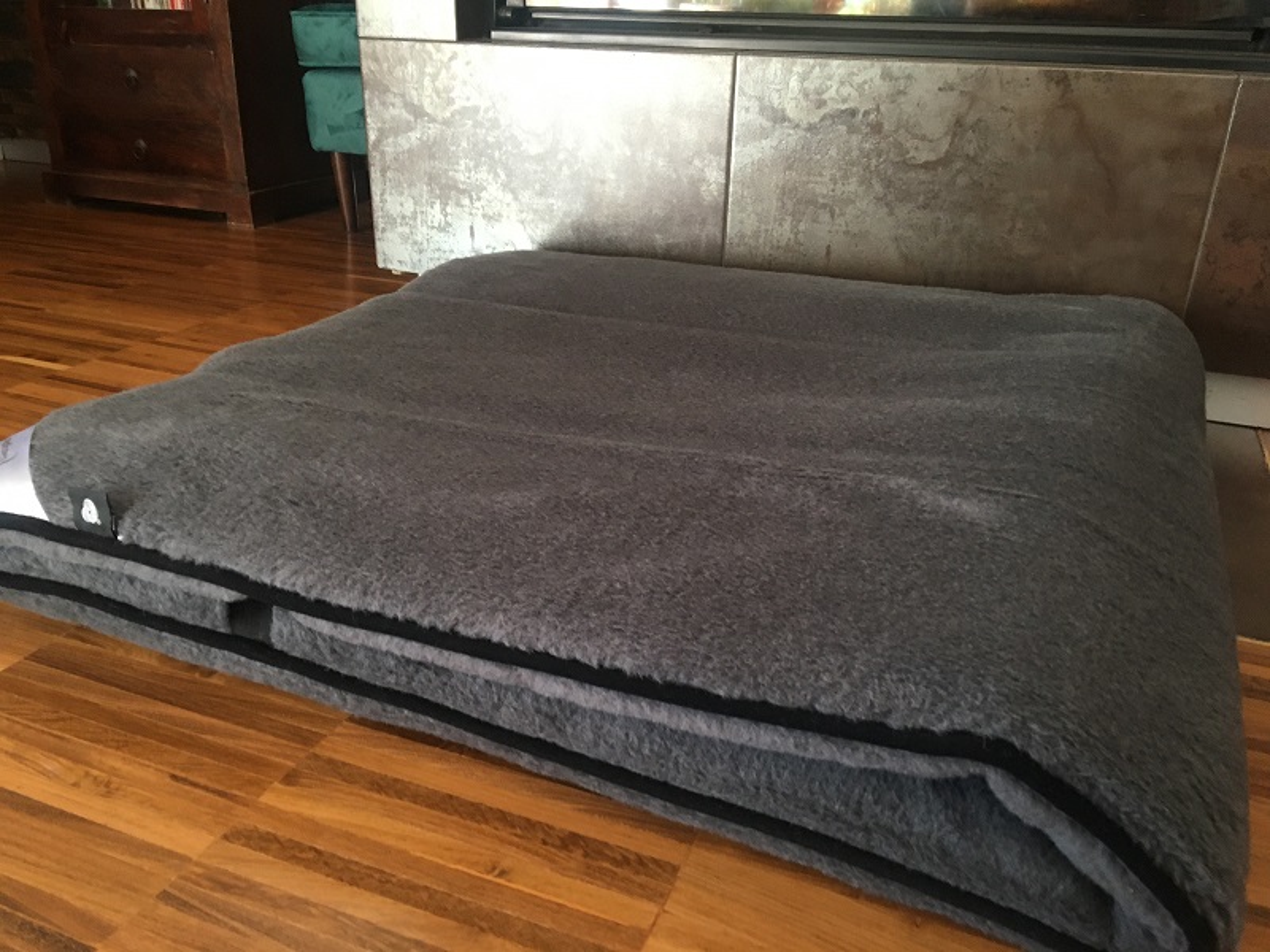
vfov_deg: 48.2
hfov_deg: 61.7
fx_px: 1064
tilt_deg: -24.0
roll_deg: -0.4
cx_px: 635
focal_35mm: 29
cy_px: 476
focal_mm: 4.15
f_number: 2.2
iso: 160
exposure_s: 1/33
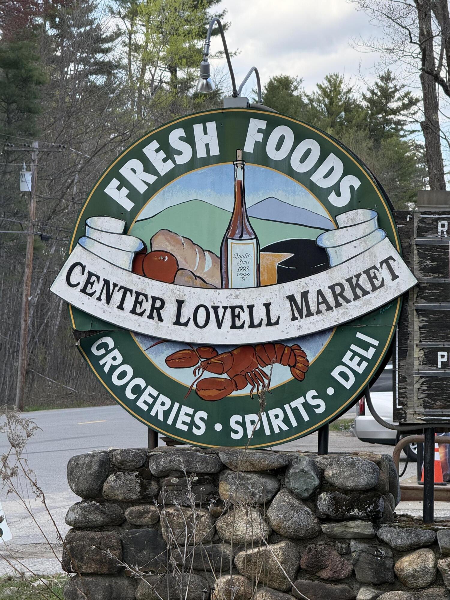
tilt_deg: +1.9
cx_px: 225
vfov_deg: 16.4
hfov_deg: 12.3
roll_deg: -1.9
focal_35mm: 120
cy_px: 300
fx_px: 2080
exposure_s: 1/361
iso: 64
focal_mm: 15.66
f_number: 2.8
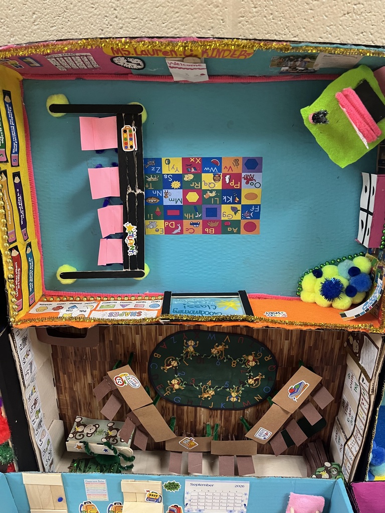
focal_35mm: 26
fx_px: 386
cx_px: 192
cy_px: 256
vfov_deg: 67.3
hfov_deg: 53.1
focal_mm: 5.1
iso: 320
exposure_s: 1/60.2
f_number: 1.6
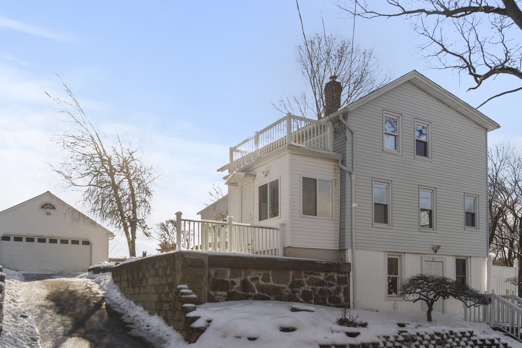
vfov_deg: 45.2
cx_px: 244
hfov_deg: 64.2
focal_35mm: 29
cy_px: 212
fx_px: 415
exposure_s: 1/500
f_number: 6.3
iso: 100
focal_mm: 15
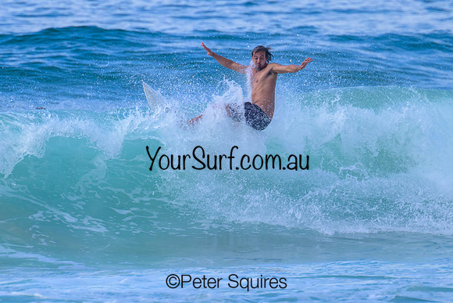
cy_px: 190
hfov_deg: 1.9
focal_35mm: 1094
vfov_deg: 1.3
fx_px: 13771
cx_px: 208
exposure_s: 1/2000
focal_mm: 800
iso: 1000
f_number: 11
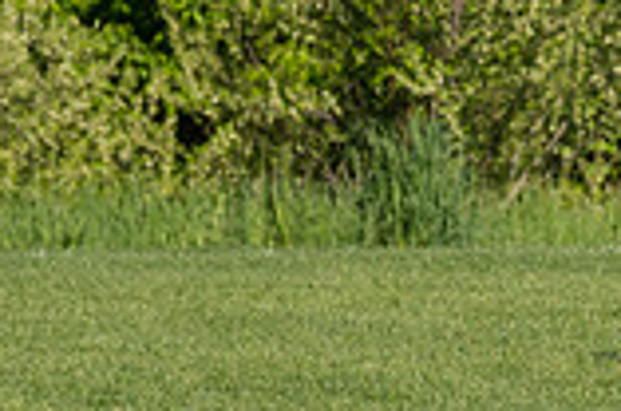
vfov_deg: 1.2
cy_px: 130
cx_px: 910
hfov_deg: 1.9
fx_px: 19126
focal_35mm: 1111
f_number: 5.6
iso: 250
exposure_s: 1/1600
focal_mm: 200
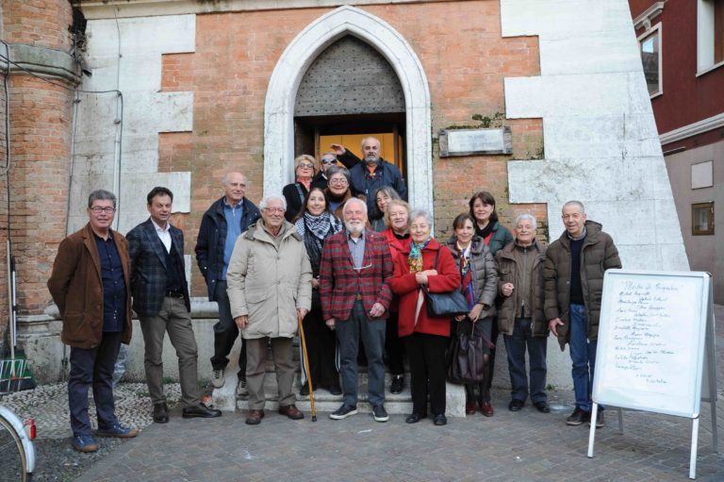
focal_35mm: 35
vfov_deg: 37.8
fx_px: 703
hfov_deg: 54.5
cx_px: 362
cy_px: 241
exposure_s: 1/60
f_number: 4.5
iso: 500
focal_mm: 35
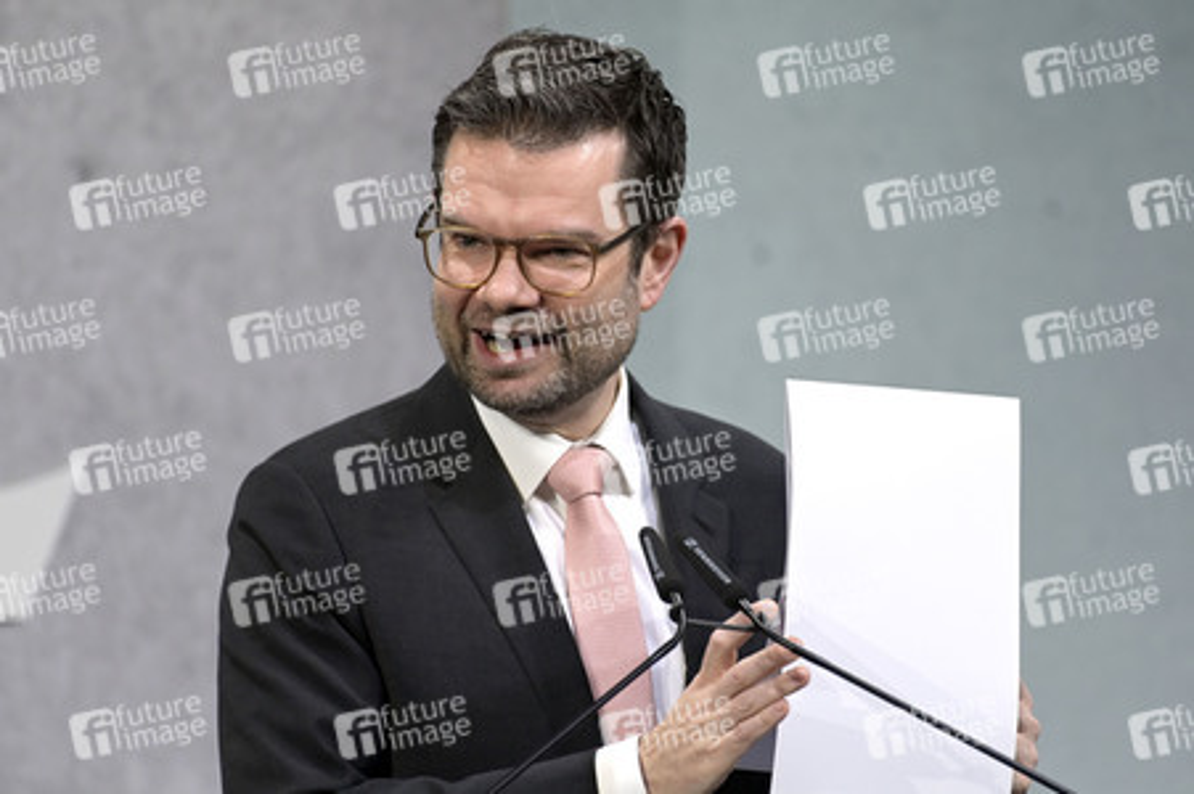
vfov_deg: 2.7
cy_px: 397
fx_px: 16571
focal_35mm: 500
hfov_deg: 4.1
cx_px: 597
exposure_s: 1/640
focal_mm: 500
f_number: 5.6
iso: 2500
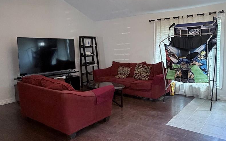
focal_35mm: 29
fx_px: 179
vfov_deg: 43.1
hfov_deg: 64.4
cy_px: 65
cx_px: 128
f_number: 2.2
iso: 400
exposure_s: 1/60
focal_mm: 2.22
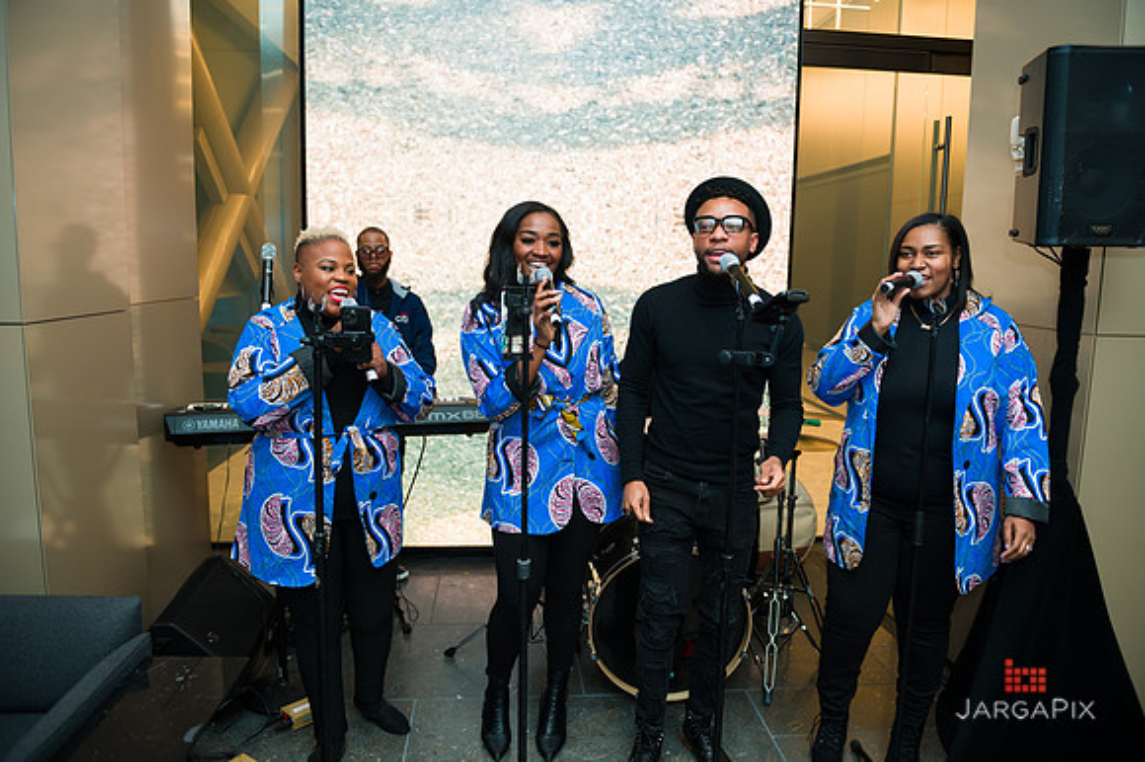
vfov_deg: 53.1
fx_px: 763
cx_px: 572
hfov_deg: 73.8
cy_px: 381
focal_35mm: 24
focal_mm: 24
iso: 400
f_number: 3.2
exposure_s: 1/200
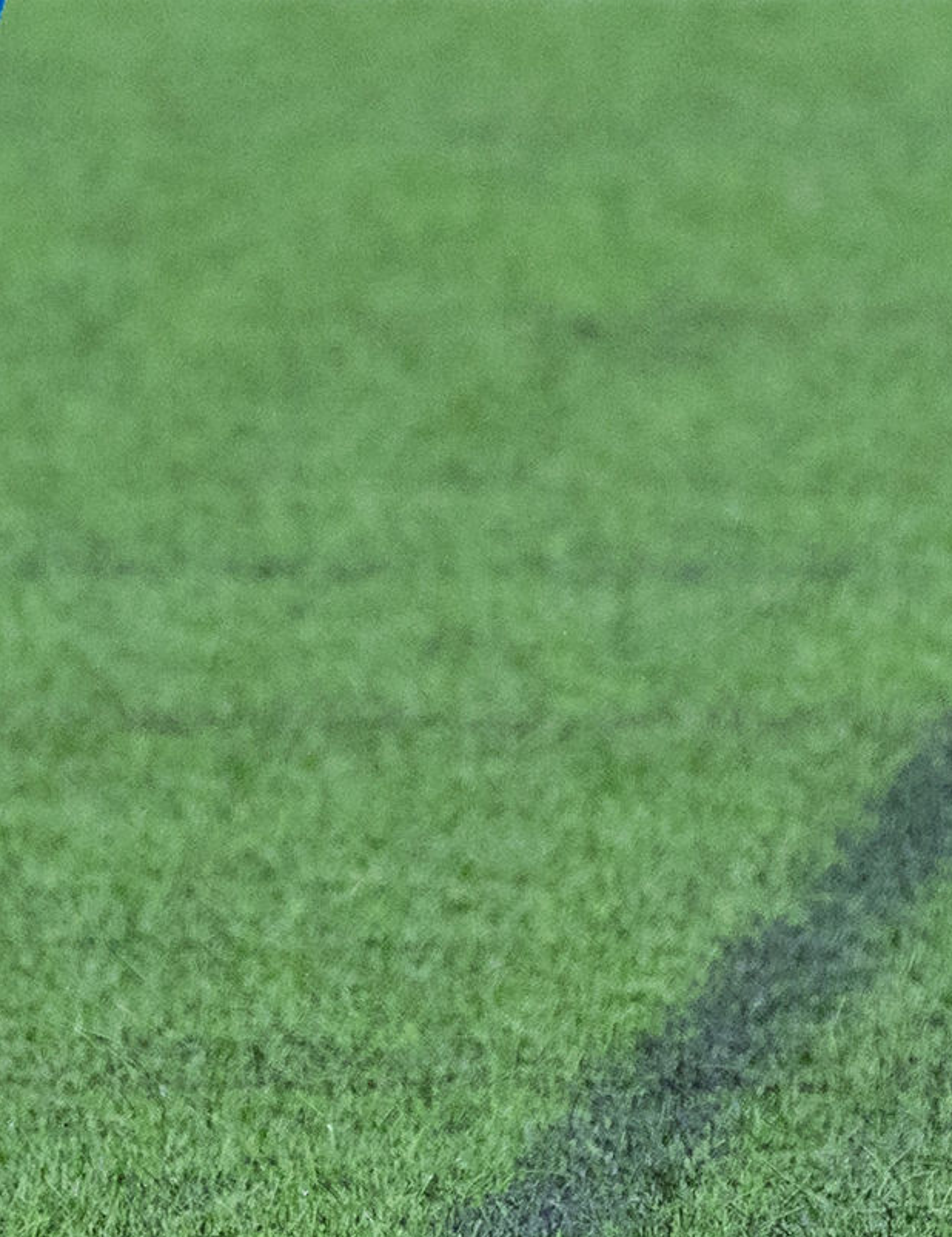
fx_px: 66736
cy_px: -1106
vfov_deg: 1.1
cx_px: -151
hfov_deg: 0.8
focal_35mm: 1850
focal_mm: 230
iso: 1250
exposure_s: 1/1600
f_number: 5
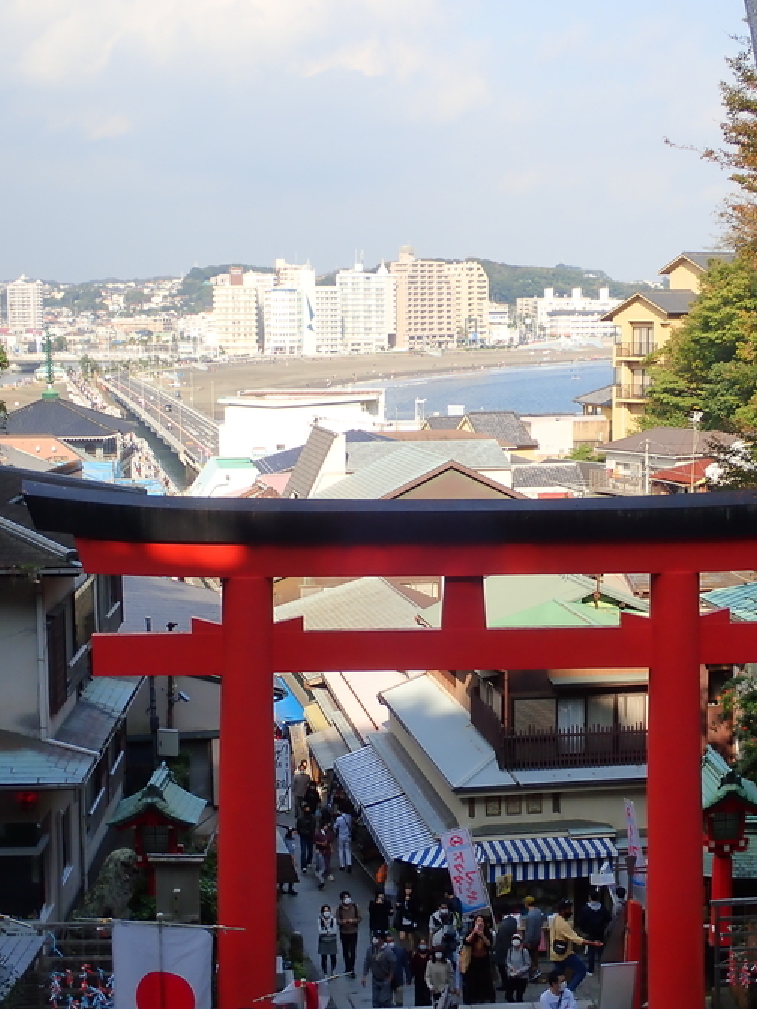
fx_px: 1836
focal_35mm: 63
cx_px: 409
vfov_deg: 30.7
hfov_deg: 23.3
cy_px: 558
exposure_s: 1/320
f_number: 4.5
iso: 100
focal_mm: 9.61
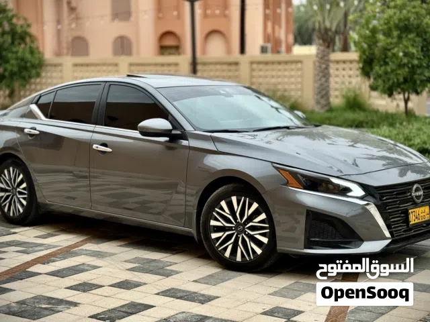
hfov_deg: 39.7
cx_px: 215
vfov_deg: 30.3
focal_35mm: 48
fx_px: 596
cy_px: 161
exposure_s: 1/522
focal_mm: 6.76
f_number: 1.78
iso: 64
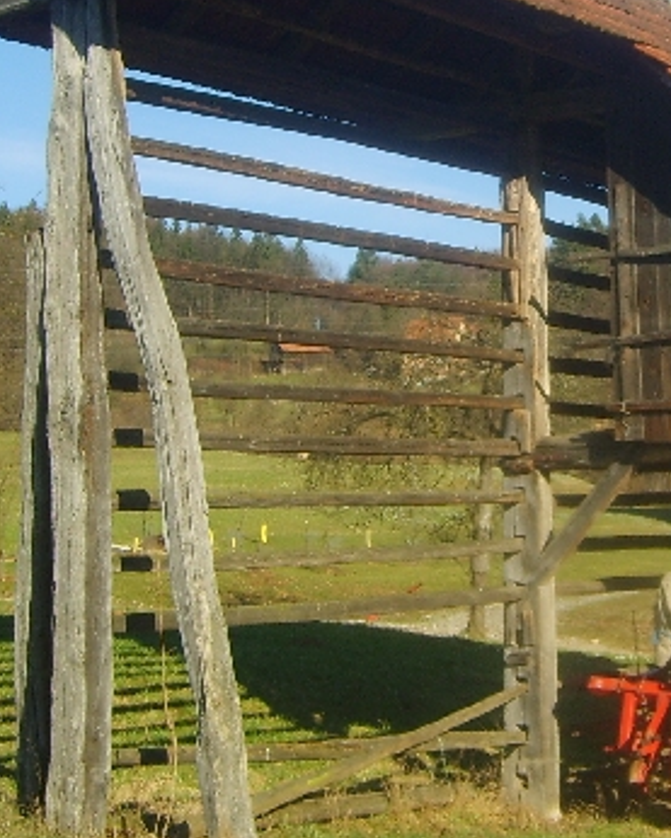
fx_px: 1960
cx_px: 572
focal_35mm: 79
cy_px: 257
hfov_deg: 19.2
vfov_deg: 24.0
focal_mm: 5.8
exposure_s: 1/750
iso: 50
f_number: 2.8
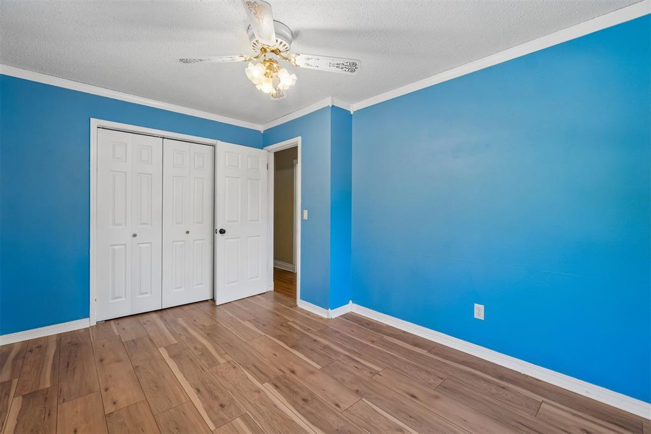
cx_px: 326
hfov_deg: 100.4
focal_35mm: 15
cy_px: 217
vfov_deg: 77.3
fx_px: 271
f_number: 6.3
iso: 200
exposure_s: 1/40
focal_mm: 10
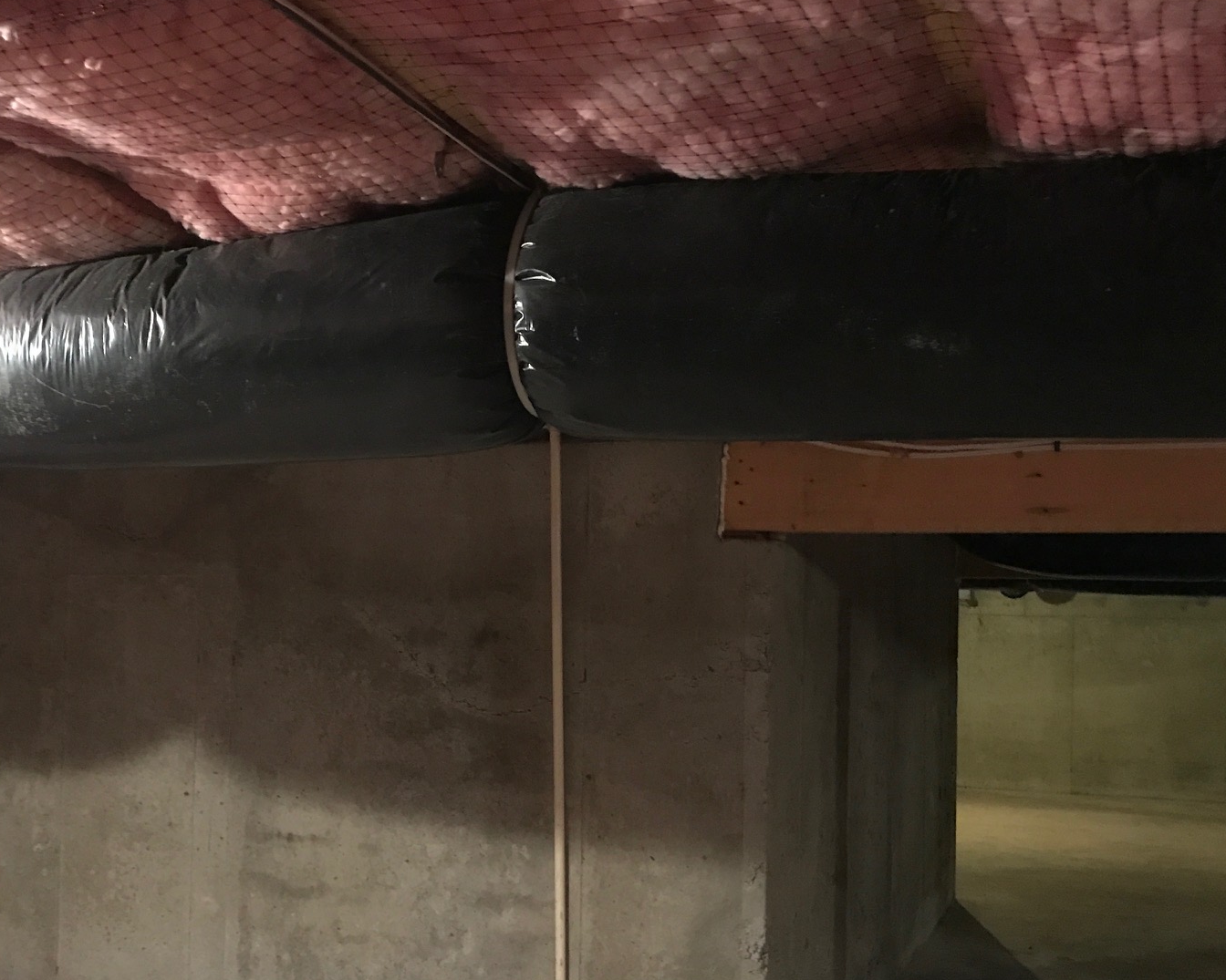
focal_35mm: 41
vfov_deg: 36.4
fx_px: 1488
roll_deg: -1.4
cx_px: 473
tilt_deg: +1.0
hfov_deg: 44.5
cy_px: 584
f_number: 1.8
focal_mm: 3.99
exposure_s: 1/4
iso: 100
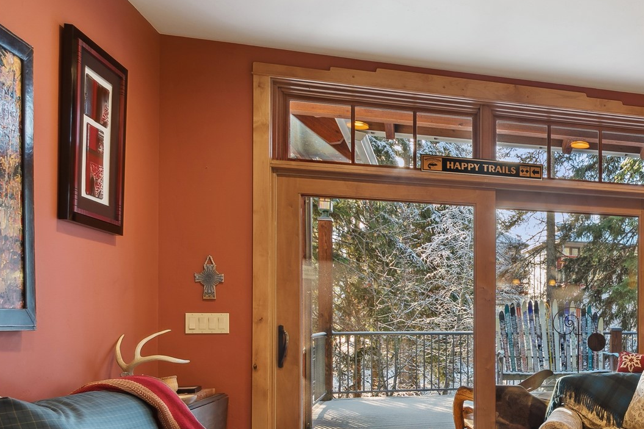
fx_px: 626
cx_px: 654
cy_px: 311
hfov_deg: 45.3
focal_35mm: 35
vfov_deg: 37.1
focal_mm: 11.5
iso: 100
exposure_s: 1/5
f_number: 6.3
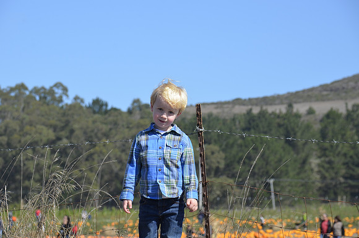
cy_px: 119
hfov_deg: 11.4
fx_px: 1791
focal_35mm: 180
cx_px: 180
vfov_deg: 7.6
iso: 125
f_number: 8
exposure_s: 1/250
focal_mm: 120
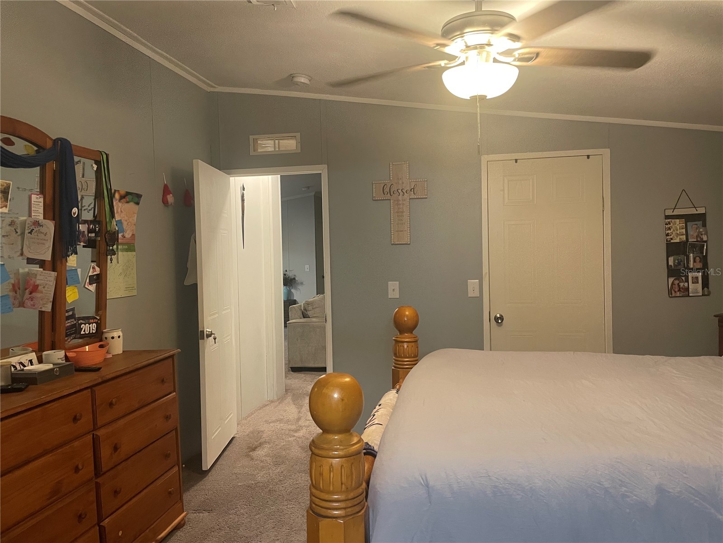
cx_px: 362
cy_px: 272
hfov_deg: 67.3
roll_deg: +2.5
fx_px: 543
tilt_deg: -2.6
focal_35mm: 26
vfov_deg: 53.1
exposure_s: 1/60
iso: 320
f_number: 1.6
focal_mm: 4.2
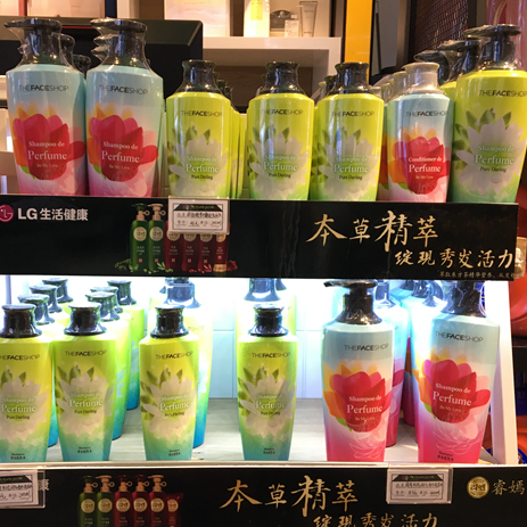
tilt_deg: -7.7
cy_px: 265
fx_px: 603
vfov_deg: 47.2
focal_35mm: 35
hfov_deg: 47.1
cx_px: 231
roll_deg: -0.5
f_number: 2.2
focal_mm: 4.15
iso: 40
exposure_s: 1/33
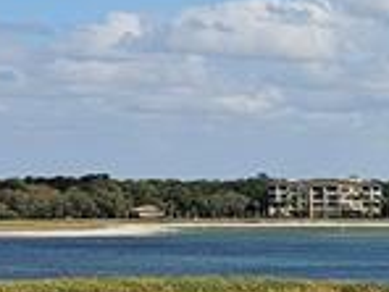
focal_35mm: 159
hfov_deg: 9.5
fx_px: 1787
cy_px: 347
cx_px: 1191
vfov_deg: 9.2
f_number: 1.7
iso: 10
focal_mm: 6.3
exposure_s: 1/1167
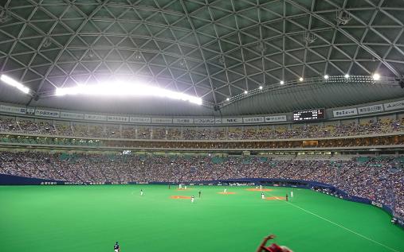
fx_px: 330
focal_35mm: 30
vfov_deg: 41.8
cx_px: 203
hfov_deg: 62.9
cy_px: 126
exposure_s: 1/30
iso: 250
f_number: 3.3
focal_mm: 4.7
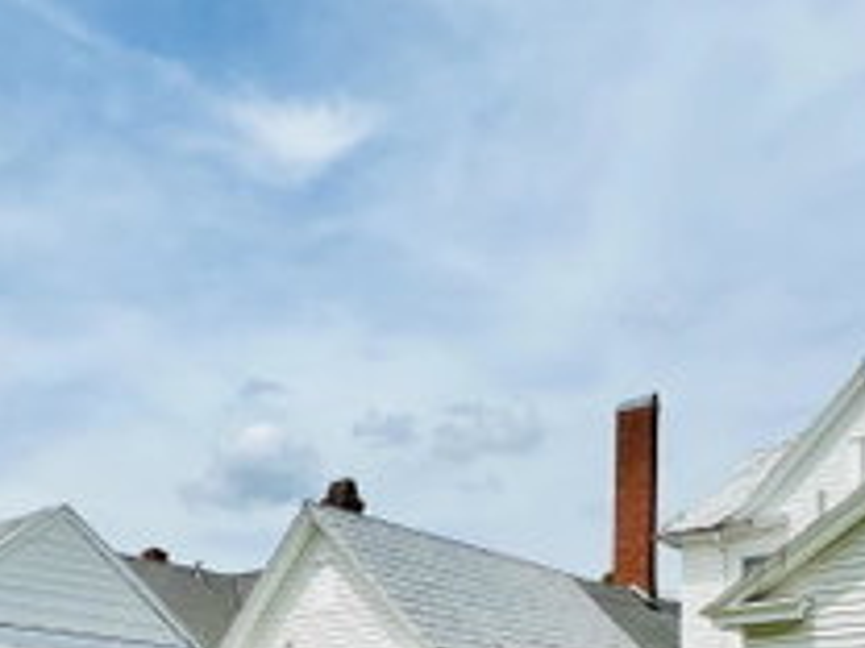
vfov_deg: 29.5
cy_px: 827
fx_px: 1000
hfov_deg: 46.7
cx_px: 385
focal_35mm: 40
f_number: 1.8
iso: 32
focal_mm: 1.57
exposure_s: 1/3040
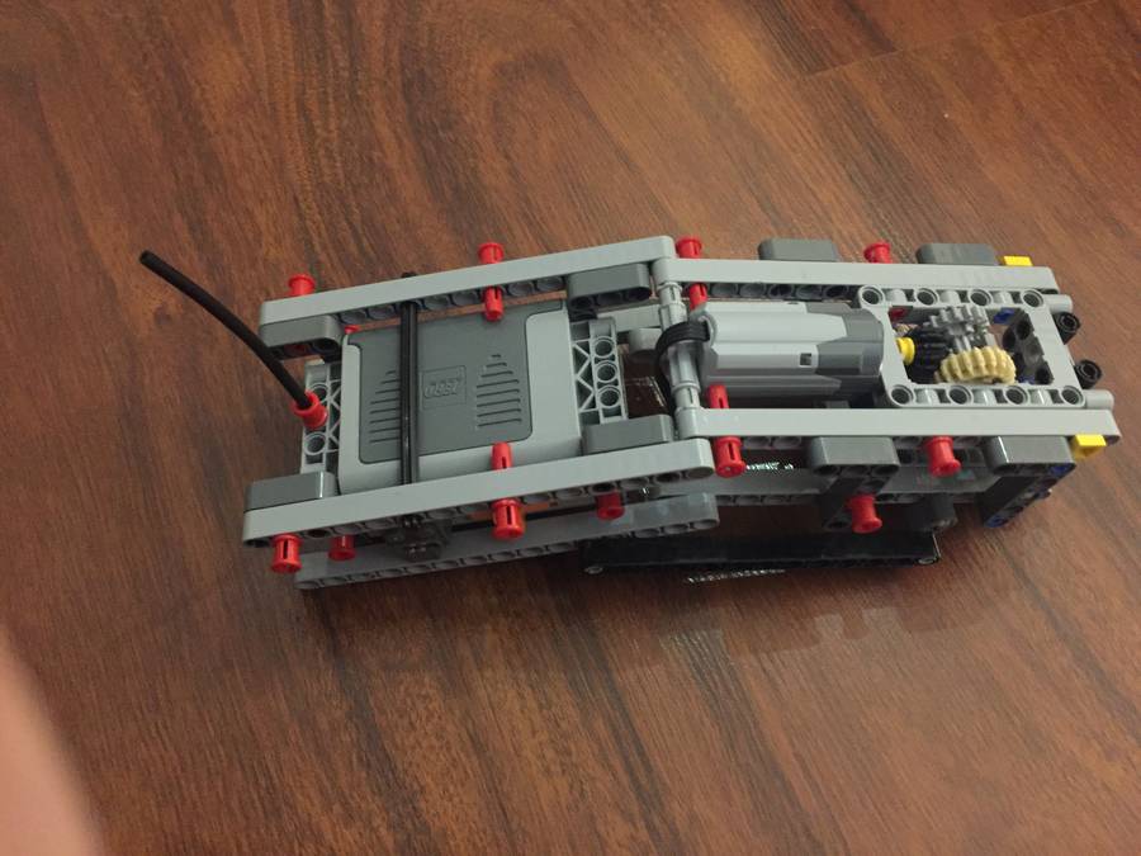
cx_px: 570
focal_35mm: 29
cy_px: 428
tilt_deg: -61.1
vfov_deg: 48.2
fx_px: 956
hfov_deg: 61.7
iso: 500
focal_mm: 4.15
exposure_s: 1/17
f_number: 2.2
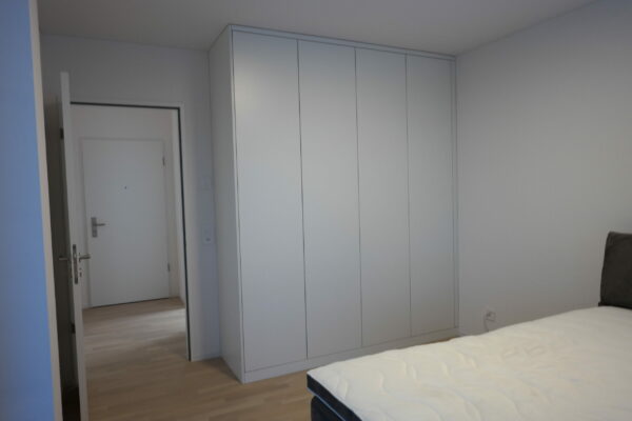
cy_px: 210
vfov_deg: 53.1
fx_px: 421
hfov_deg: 73.7
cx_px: 316
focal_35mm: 24
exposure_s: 1/30
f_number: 2.4
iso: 400
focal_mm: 16
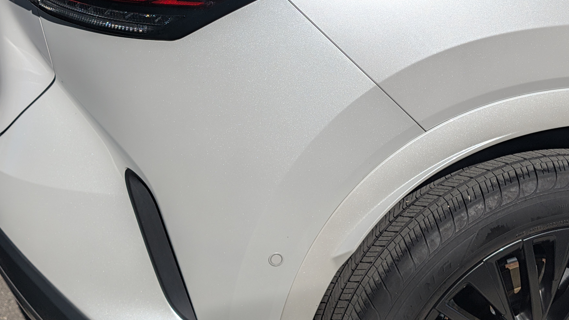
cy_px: 53
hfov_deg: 34.3
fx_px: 920
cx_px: 308
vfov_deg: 19.5
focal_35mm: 61
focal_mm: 6.9
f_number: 1.68
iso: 32
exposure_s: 1/6135
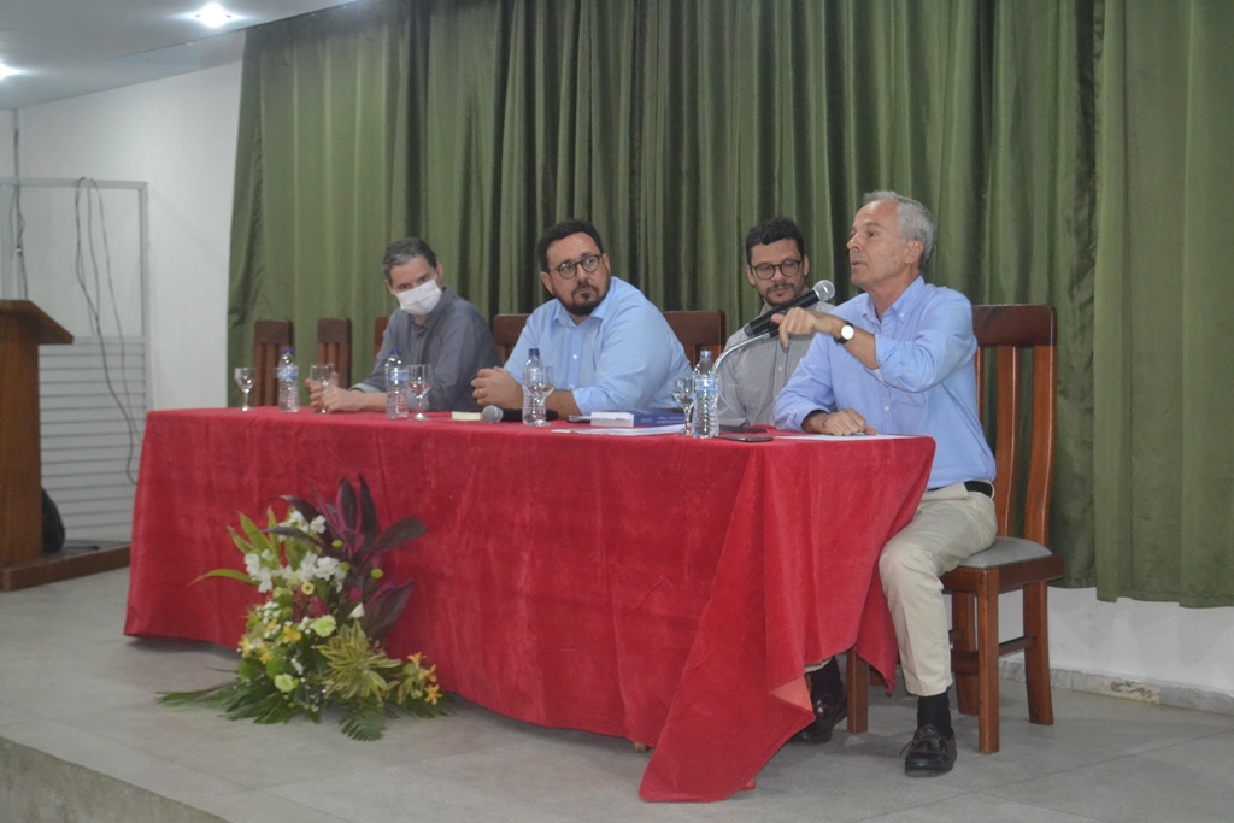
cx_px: 617
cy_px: 412
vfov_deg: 23.8
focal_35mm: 57
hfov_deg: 35.0
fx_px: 1954
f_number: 5
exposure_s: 1/60
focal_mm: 38
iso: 3200
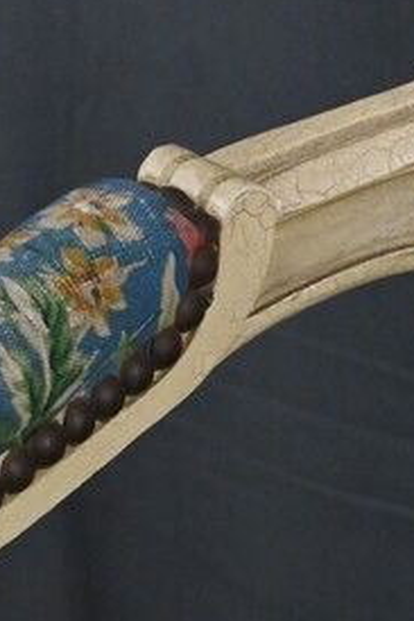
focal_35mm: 140
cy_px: 329
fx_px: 2412
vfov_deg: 14.6
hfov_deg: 9.8
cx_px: 156
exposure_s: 1/200
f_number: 7.1
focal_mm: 32
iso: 5000
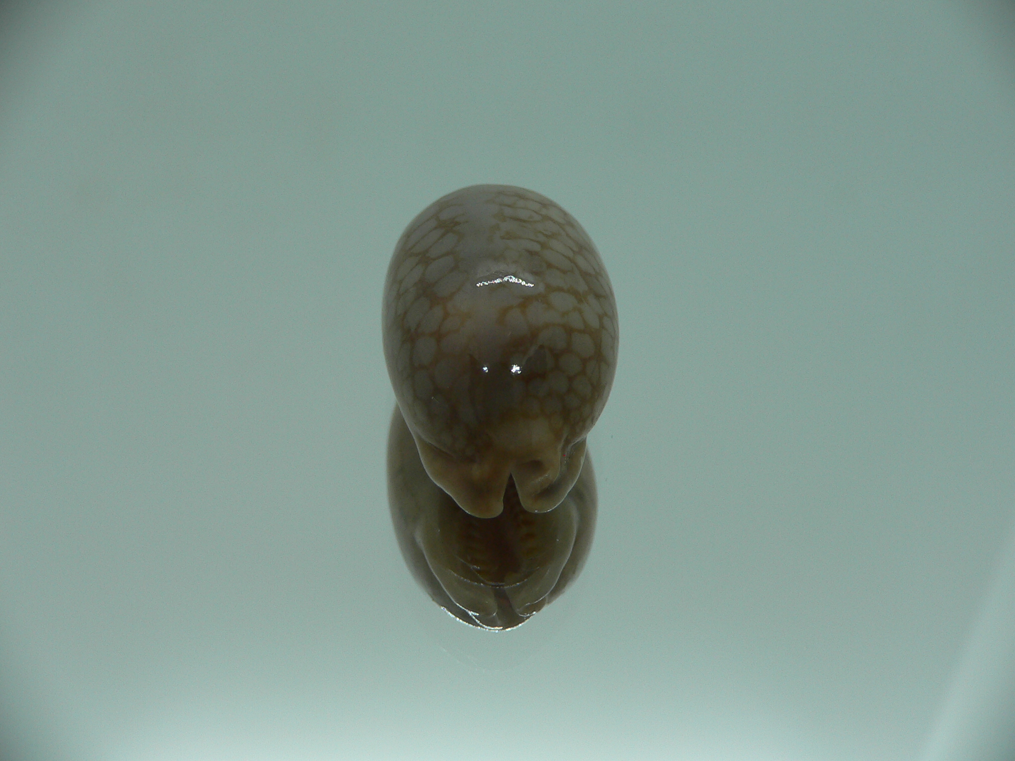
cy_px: 380
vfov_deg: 40.7
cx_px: 508
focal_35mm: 35
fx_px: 1026
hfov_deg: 52.6
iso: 80
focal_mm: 4.6
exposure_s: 1/60
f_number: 2.8
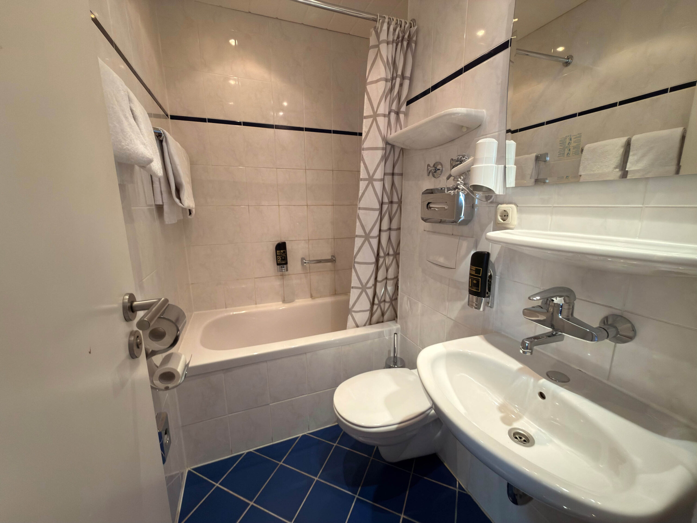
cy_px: 262
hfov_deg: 102.1
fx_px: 282
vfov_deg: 85.7
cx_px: 348
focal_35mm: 14
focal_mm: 2.22
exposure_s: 1/25
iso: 100
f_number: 2.2
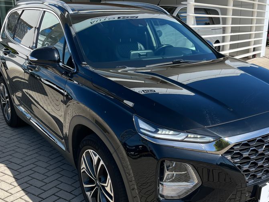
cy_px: 123
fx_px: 311
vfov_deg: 35.8
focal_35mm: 40
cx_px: 160
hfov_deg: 46.6
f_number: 1.6
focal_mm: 5.1
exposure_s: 1/2062
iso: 50
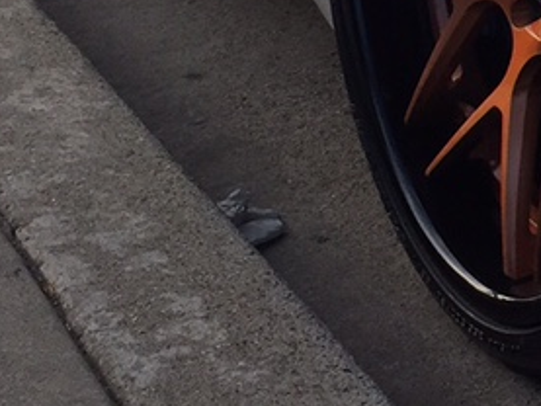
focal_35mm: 134
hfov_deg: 14.0
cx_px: 744
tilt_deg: -11.0
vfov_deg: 10.7
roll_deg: -1.5
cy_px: -185
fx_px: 2095
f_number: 2.2
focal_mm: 4.15
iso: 32
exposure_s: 1/659
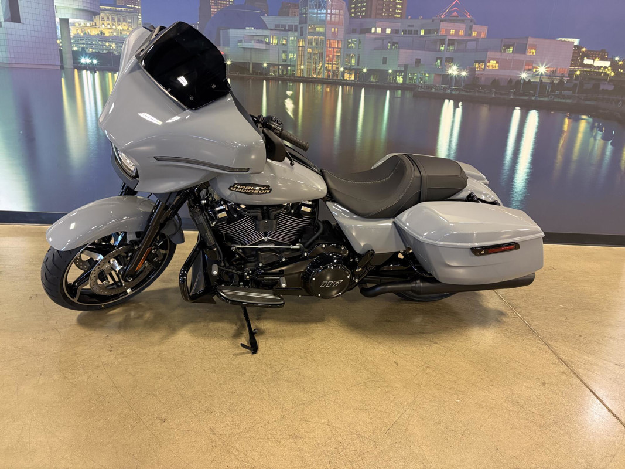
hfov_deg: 67.3
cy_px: 234
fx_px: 469
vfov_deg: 53.1
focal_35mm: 26
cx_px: 312
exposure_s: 1/60
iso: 320
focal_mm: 5.96
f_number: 1.6
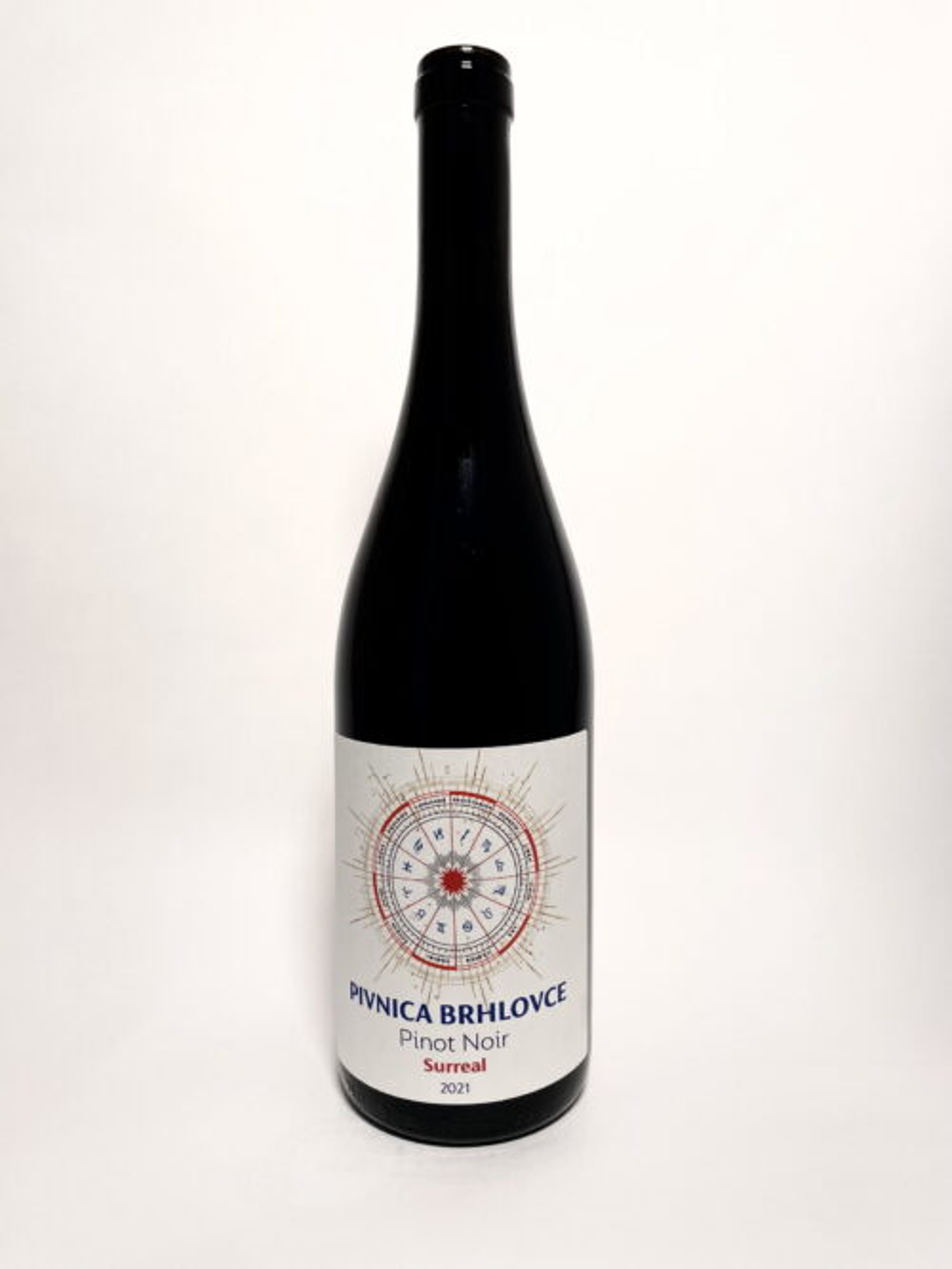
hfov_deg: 53.0
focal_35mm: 26
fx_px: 954
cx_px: 476
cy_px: 634
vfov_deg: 67.3
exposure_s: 1/348
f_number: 1.6
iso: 32
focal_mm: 4.2
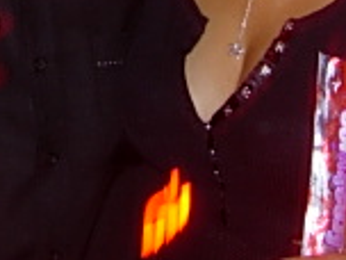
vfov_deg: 8.9
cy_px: -212
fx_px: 1599
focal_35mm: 160
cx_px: 30
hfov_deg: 12.3
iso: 79
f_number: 2.8
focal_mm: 7.8
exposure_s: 1
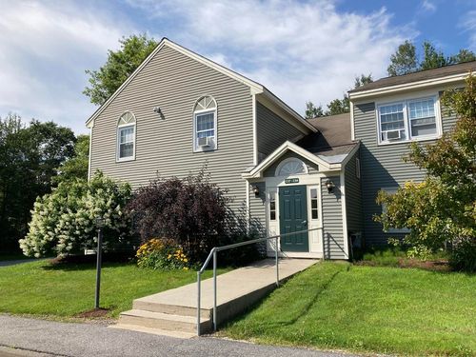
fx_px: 385
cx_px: 238
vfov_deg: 49.7
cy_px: 178
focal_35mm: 28
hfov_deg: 63.4
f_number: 1.8
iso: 20
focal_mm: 3.99
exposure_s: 1/1715
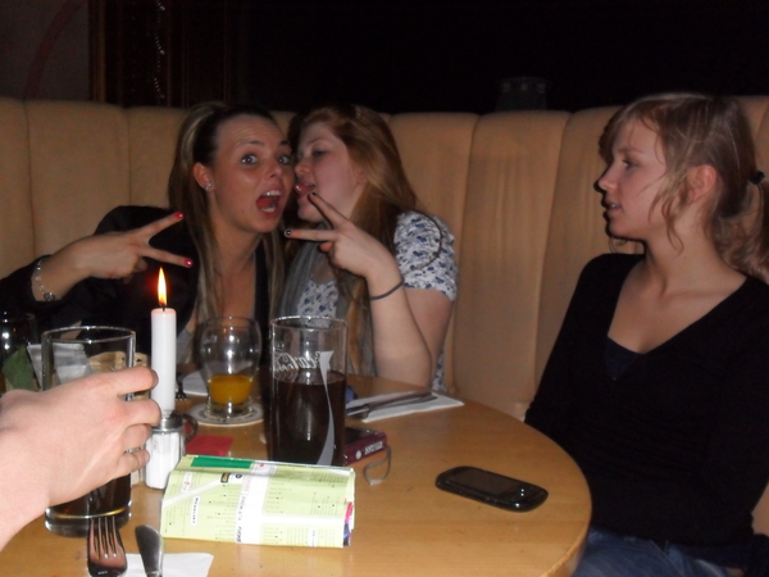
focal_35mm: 37
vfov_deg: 38.7
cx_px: 384
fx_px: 822
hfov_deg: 50.1
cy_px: 288
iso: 400
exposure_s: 1/45
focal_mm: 6.6
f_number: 10.1
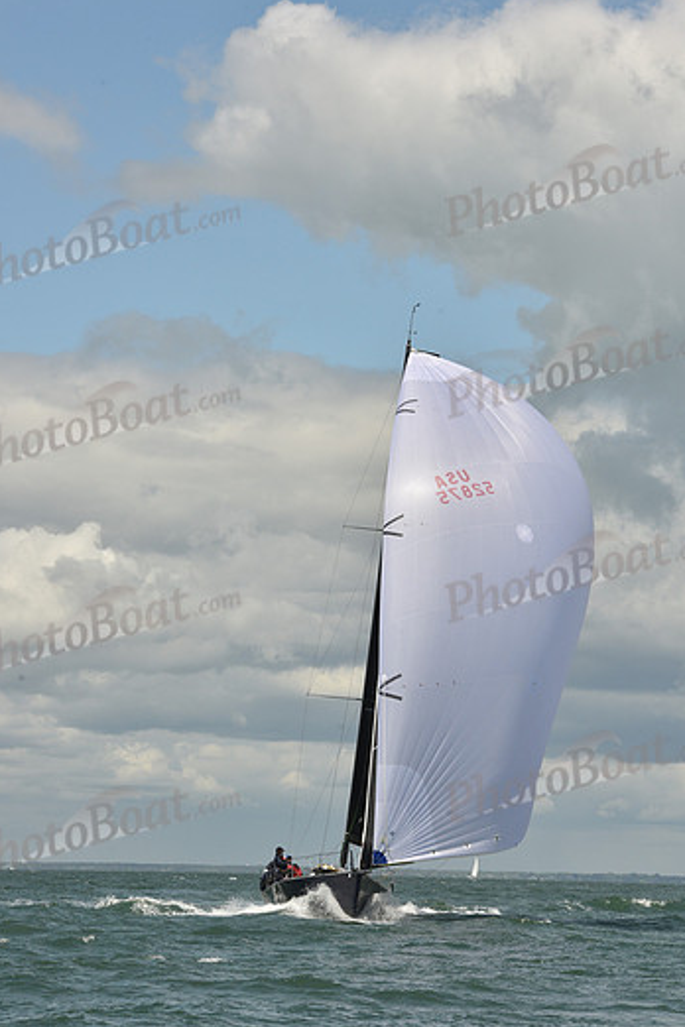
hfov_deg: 9.1
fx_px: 4281
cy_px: 498
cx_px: 343
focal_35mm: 150
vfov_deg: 13.7
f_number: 14
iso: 320
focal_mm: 135
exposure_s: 1/800
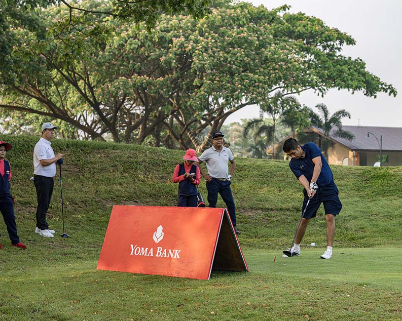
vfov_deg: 14.3
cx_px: 221
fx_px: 1285
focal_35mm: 108
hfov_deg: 17.8
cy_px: 160
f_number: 5.6
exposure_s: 1/2500
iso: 4500
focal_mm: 95
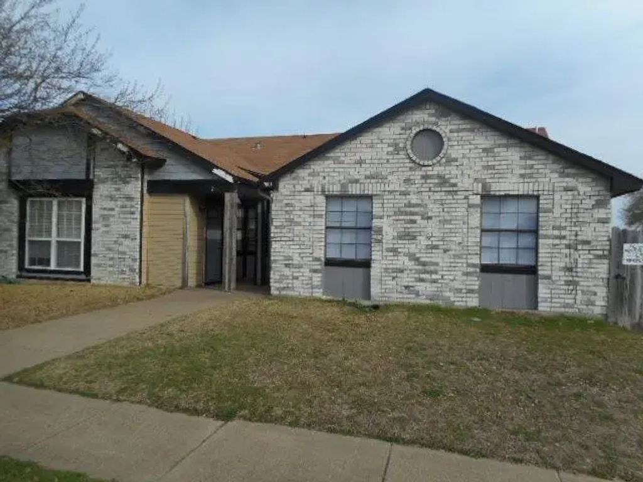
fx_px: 464
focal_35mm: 25
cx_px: 322
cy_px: 241
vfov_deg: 54.9
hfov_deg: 69.4
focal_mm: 4.5
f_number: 3.7
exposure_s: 1/800
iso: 80
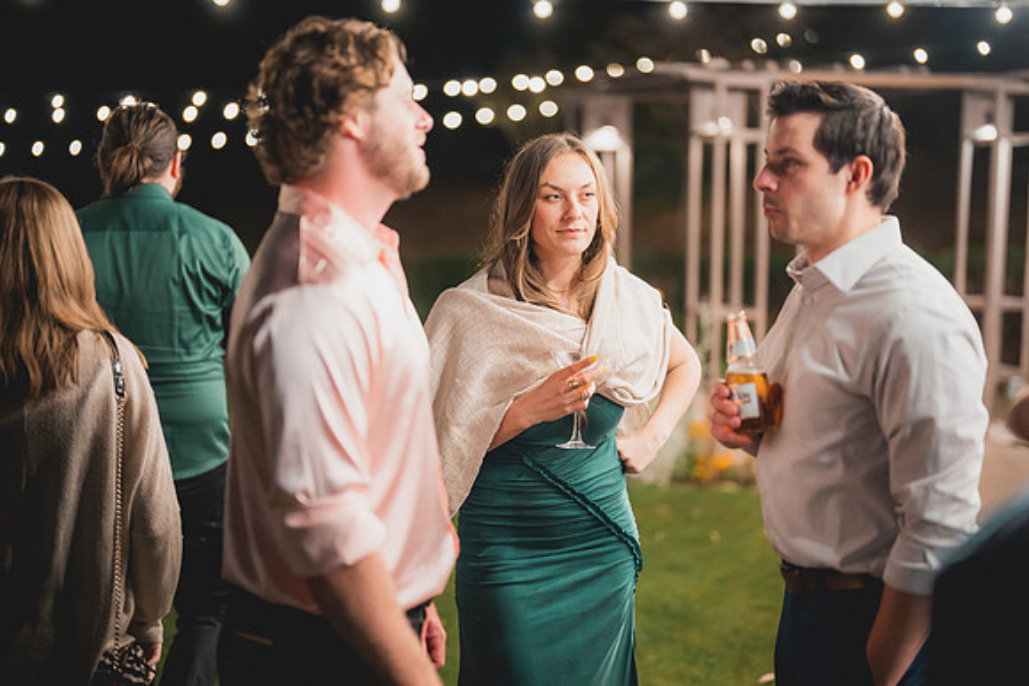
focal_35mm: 50
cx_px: 514
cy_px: 343
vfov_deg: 27.0
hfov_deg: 39.6
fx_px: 1429
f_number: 1.2
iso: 2000
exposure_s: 1/200
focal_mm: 50
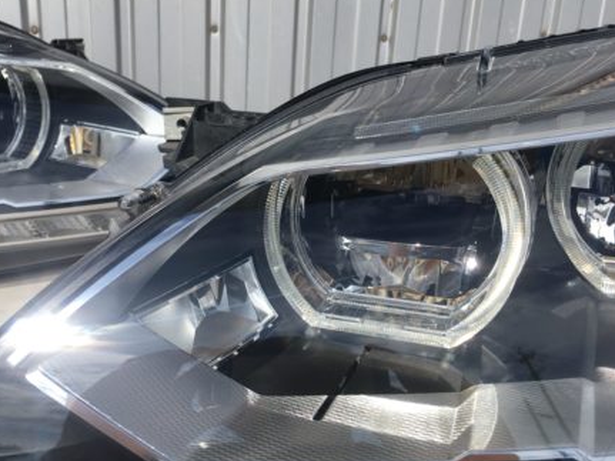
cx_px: 248
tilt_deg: -18.7
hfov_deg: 49.9
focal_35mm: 37
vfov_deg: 38.6
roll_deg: -1.5
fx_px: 657
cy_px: 239
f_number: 2.2
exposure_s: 1/2481
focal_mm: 4.15
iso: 25
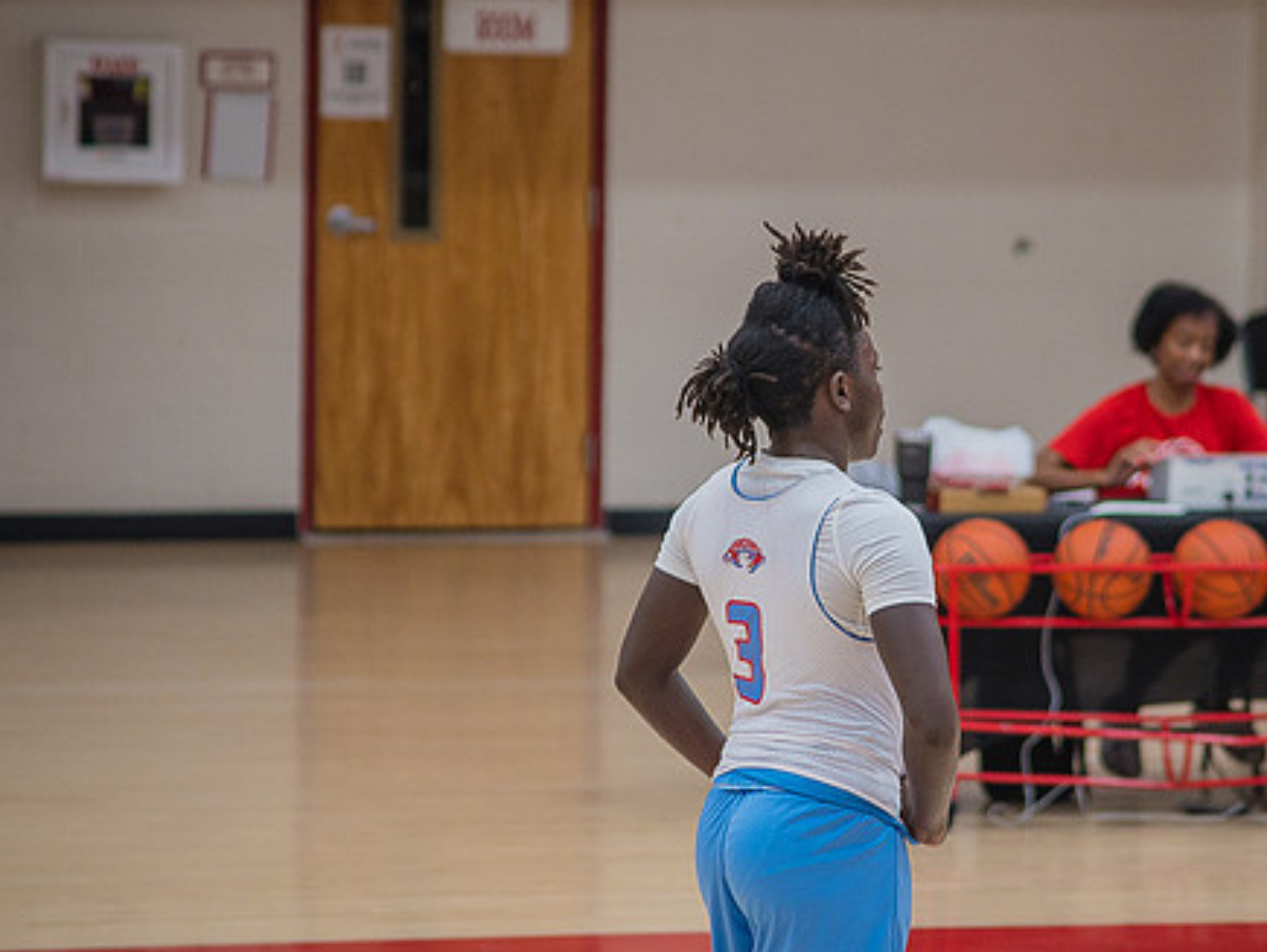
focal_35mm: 256
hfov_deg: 7.7
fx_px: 9378
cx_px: 842
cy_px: 498
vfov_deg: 5.8
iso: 1000
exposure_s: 1/250
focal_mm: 200
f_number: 5.3
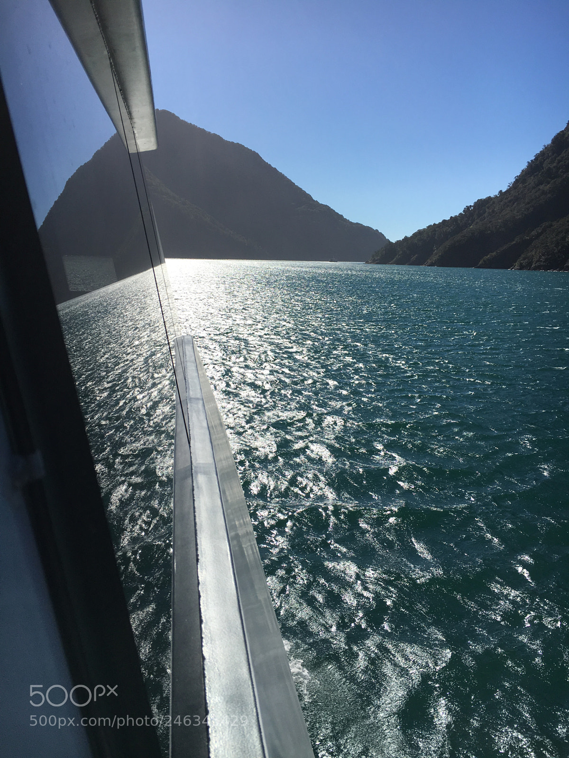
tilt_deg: -9.1
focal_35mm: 29
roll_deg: -1.7
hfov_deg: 48.2
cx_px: 284
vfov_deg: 61.7
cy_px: 379
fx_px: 636
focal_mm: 4.15
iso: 25
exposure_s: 1/3344
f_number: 2.2
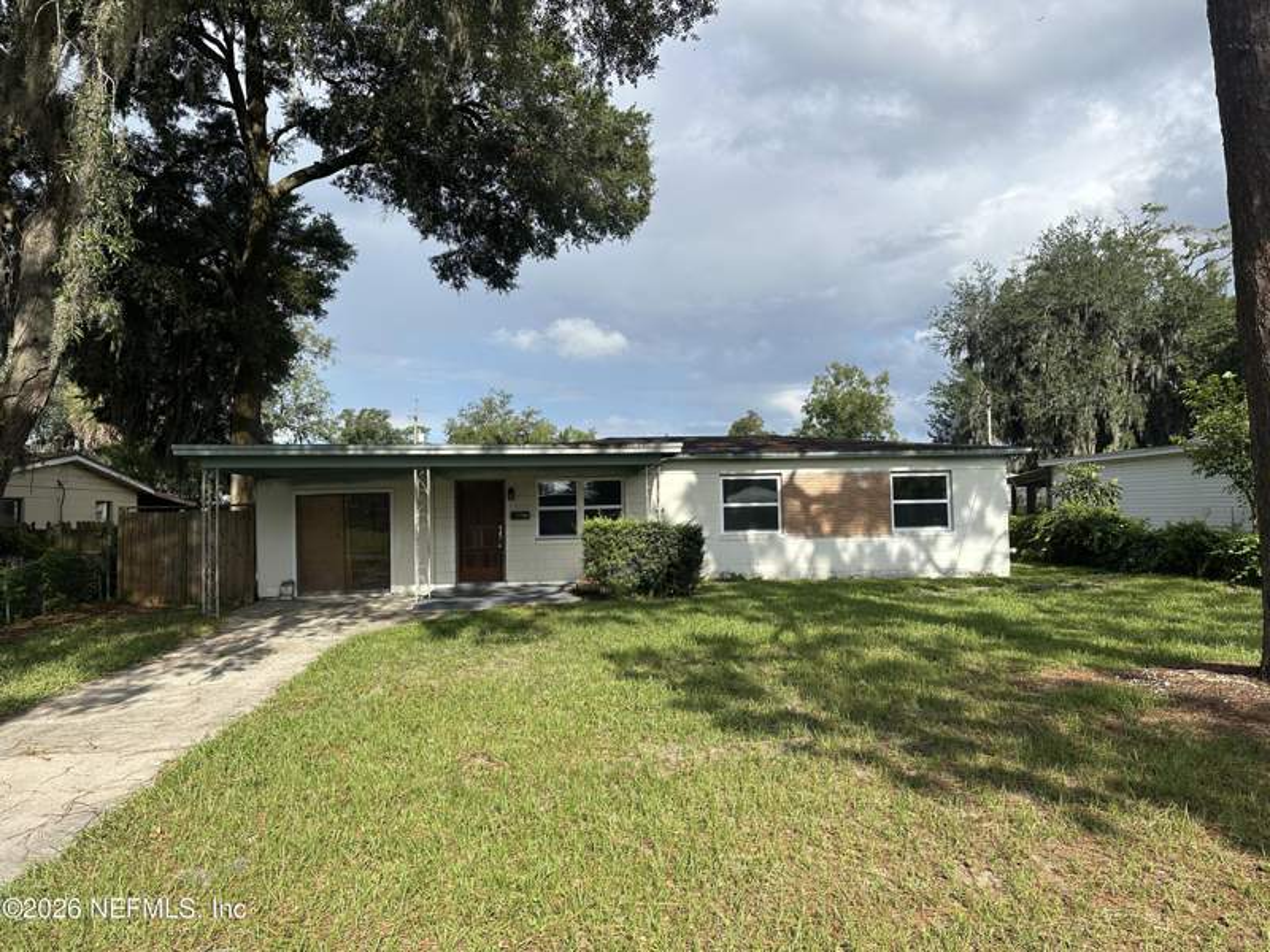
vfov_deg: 56.8
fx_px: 881
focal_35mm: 24
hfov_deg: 71.6
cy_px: 476
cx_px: 635
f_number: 1.78
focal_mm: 6.86
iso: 80
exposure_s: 1/4762
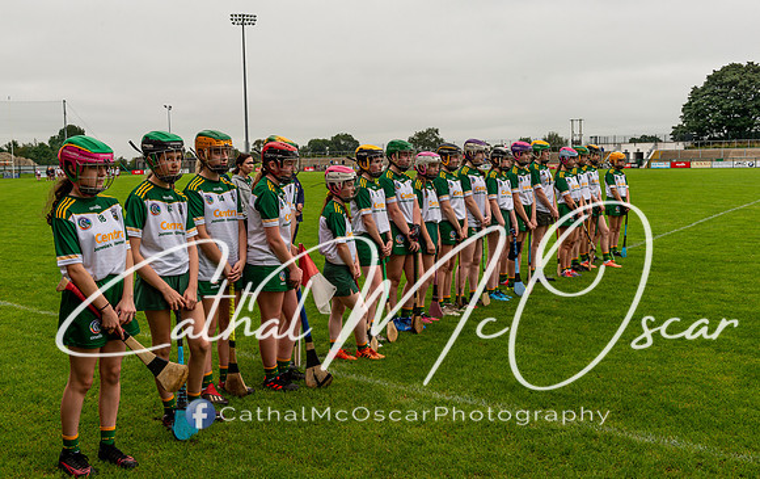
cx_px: 380
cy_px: 232
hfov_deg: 55.8
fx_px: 718
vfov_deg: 36.9
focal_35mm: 35
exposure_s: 1/100
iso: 140
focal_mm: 34
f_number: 5.6
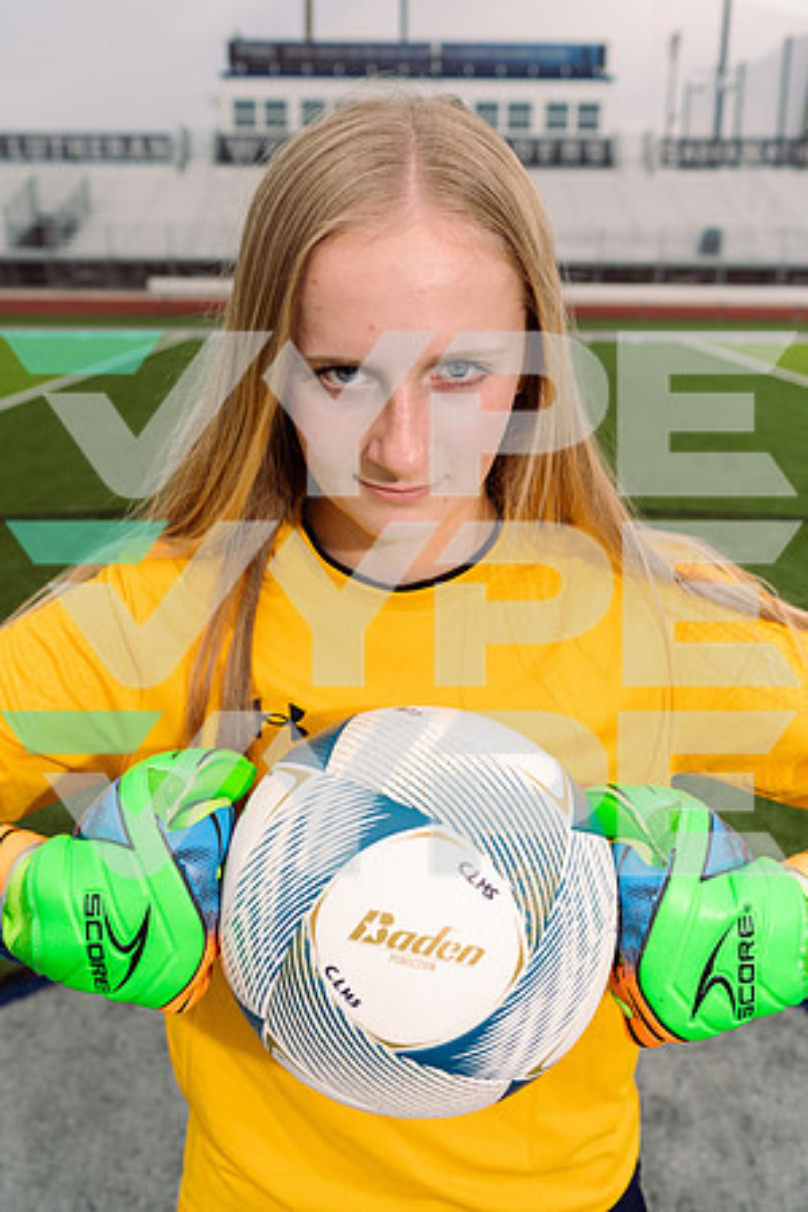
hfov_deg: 37.9
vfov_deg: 54.4
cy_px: 606
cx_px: 404
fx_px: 1178
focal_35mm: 35
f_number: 5
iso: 50
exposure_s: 1/250
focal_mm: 35
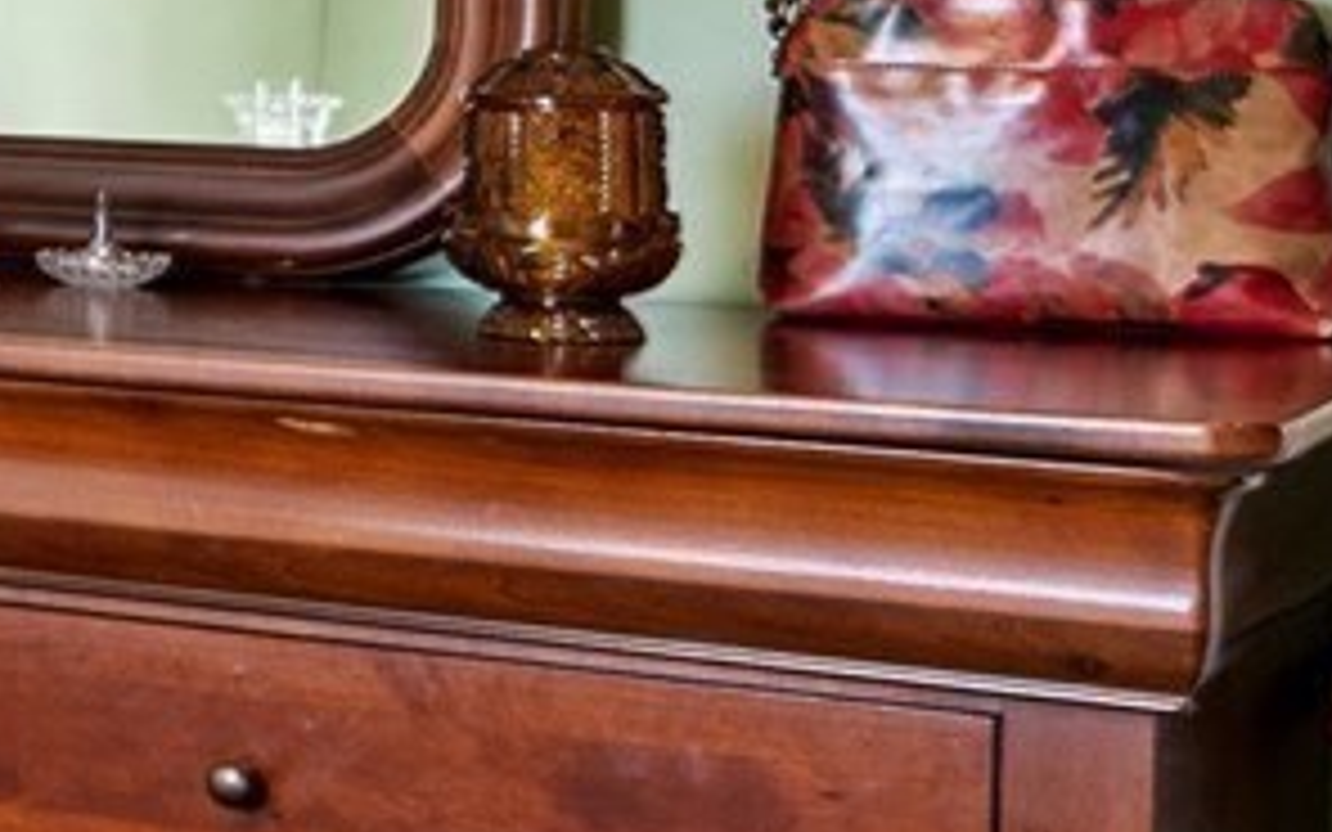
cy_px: 110
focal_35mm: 120
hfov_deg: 13.7
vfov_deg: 10.9
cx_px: -1638
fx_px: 4356
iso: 320
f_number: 2.8
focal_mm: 17
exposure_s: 1/20
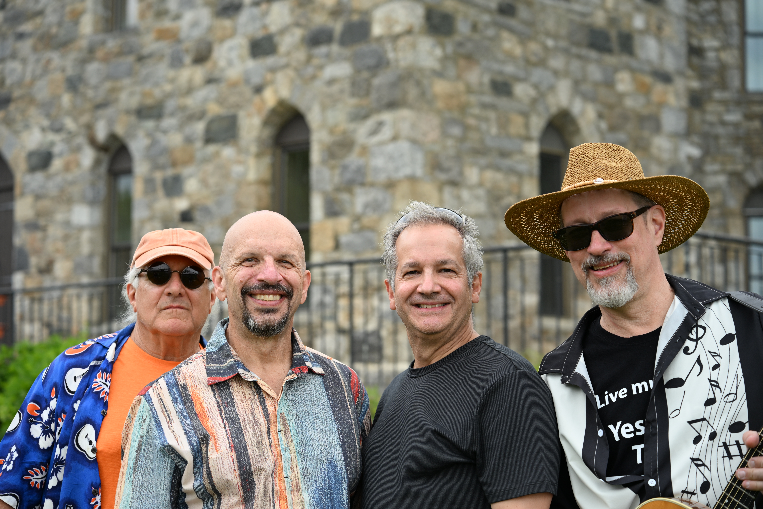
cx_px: 382
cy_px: 254
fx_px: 1589
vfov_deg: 18.2
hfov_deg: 27.0
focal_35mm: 75
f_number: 4
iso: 200
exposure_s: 1/500
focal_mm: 75
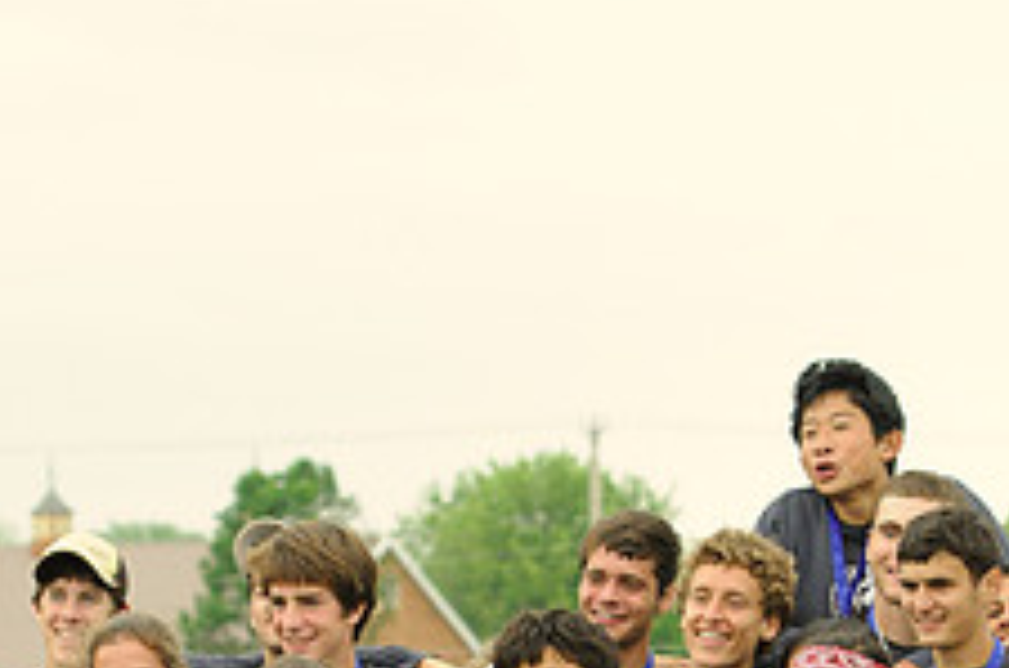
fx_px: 7579
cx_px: 543
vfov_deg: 5.0
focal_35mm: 271
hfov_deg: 7.6
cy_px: 791
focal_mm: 70
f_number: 4
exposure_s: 1/400
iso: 400
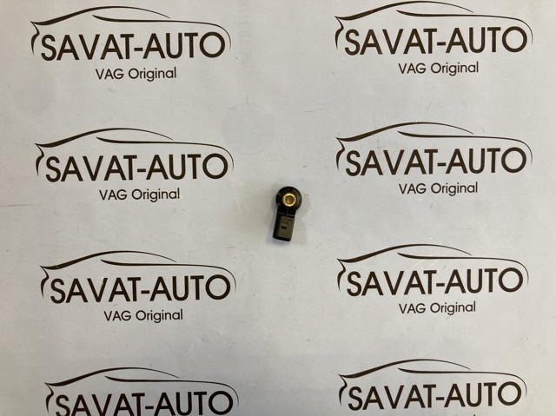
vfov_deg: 49.7
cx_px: 278
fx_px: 449
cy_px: 208
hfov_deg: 63.5
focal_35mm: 28
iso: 50
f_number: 1.8
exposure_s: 1/60
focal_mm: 3.99
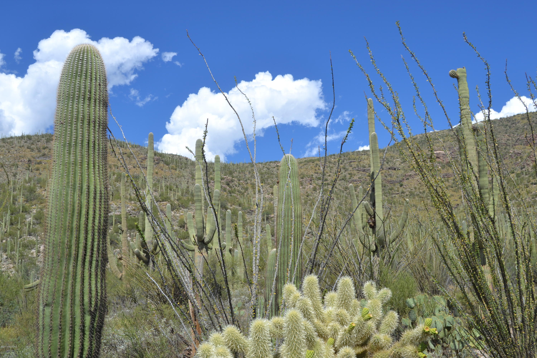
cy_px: 179
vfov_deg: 31.9
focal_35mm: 42
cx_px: 268
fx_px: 626
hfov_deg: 46.4
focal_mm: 28
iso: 100
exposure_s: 1/320
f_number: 9
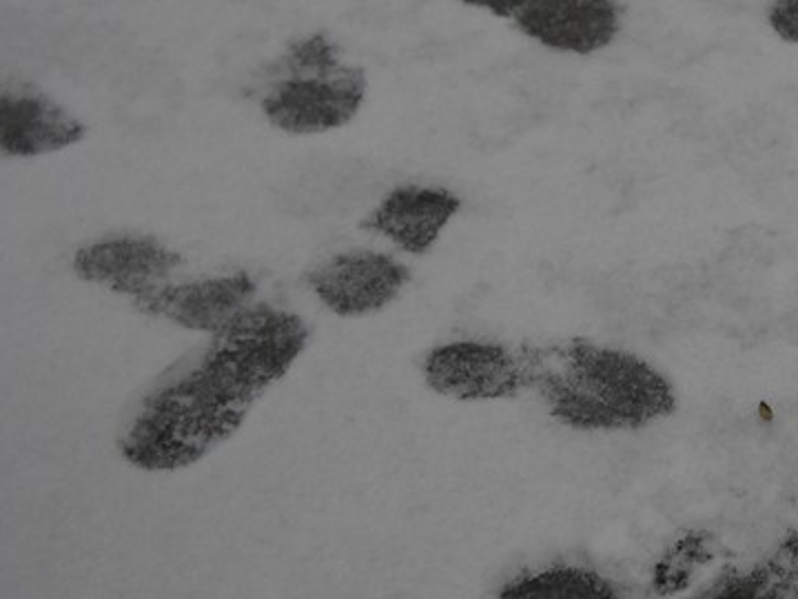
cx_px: 725
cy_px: 413
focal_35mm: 91
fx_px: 2098
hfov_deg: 21.1
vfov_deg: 16.2
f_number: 3.1
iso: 64
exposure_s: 1/141
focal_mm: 6.72
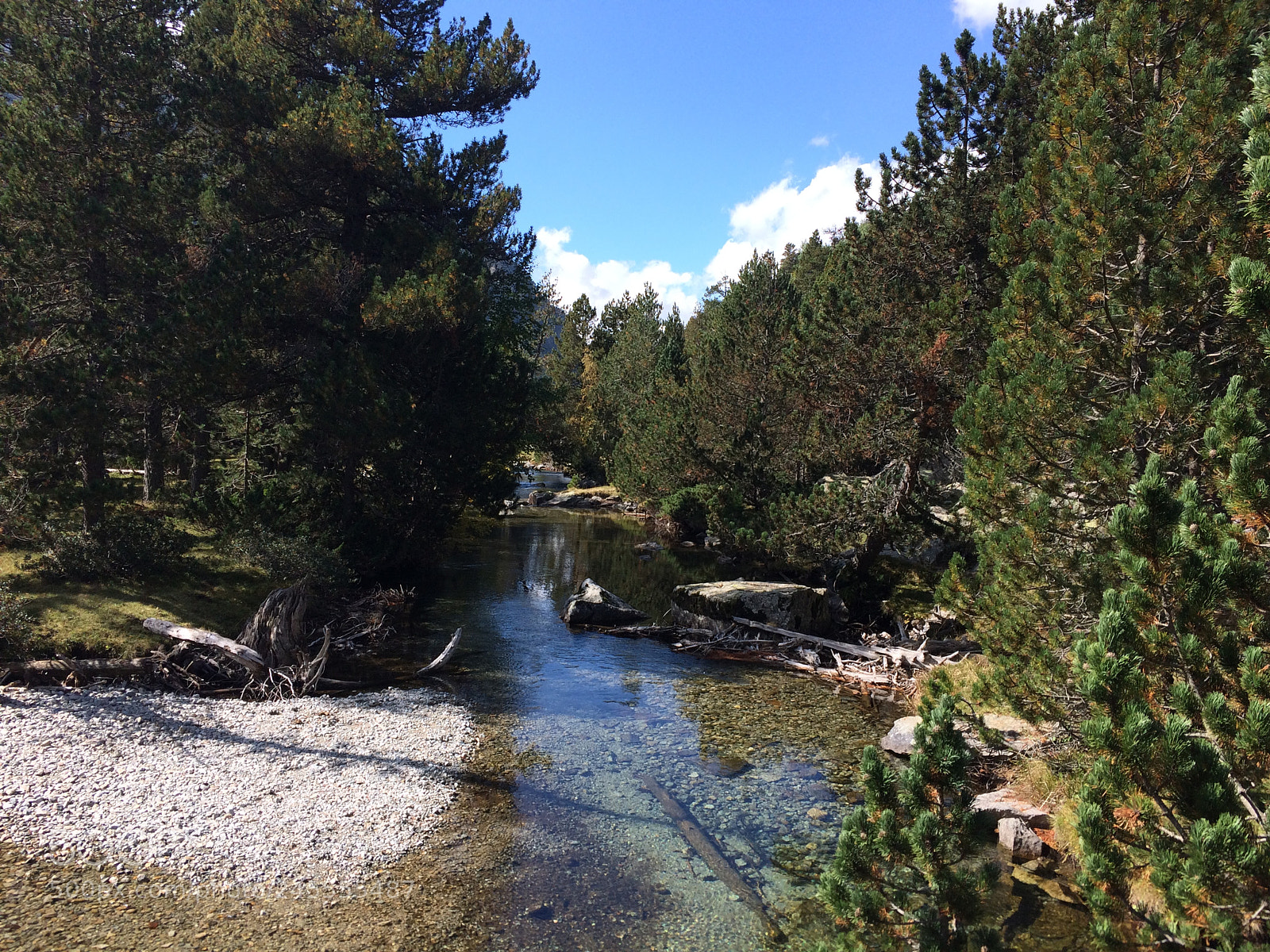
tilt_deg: -3.1
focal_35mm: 29
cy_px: 476
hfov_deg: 61.7
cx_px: 635
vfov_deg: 48.2
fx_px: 1064
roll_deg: -1.4
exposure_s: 1/1053
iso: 32
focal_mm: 4.15
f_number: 2.2
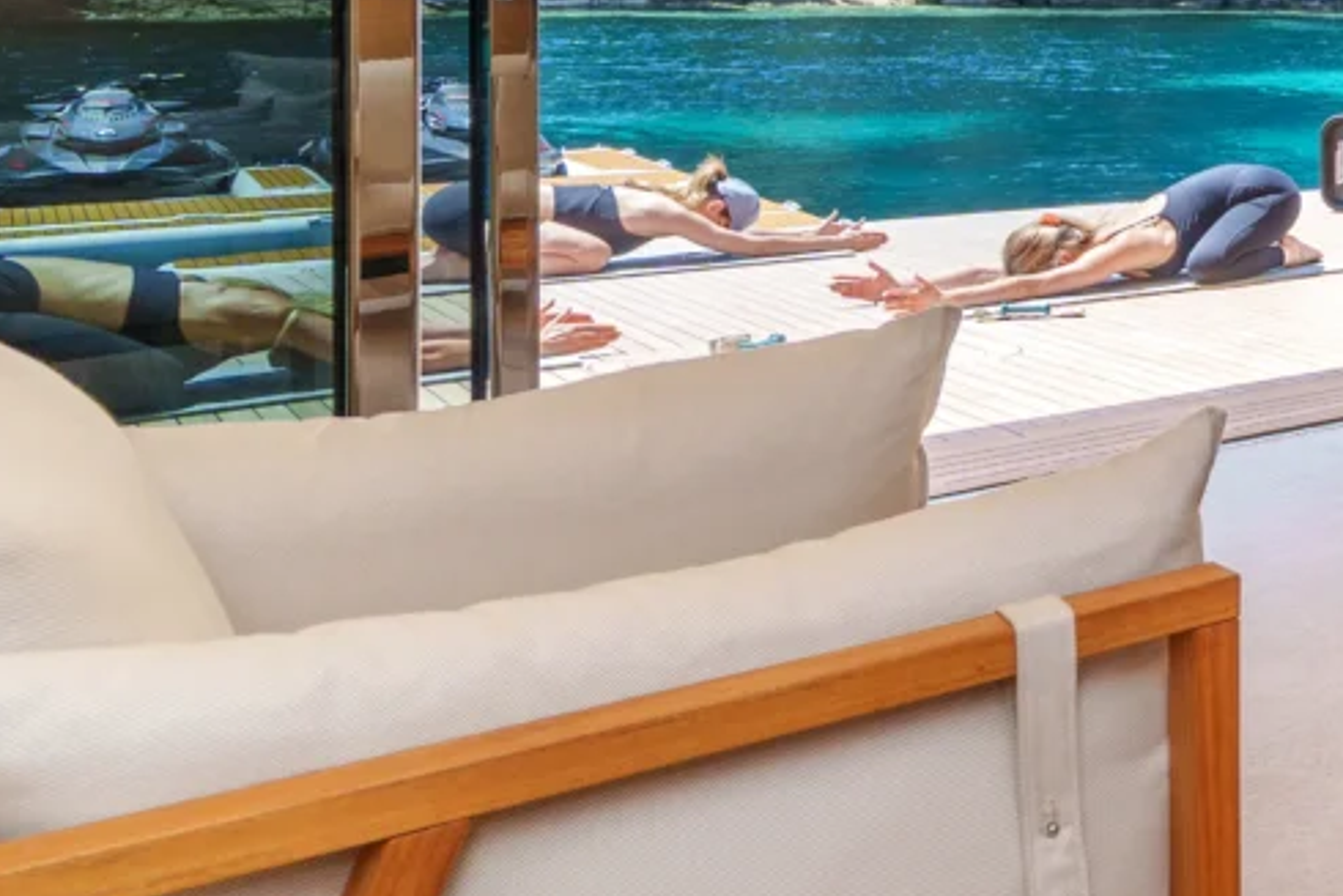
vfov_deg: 27.1
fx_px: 1754
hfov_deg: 27.8
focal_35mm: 47
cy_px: 11
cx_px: 2025
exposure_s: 1/160
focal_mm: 12
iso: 160
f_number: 6.3
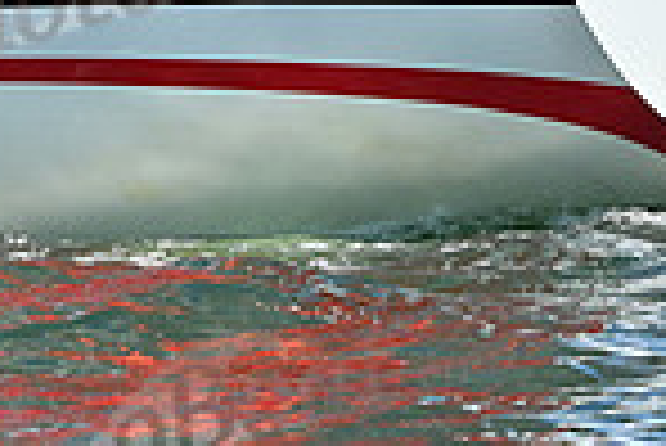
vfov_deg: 5.0
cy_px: -209
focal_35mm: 274
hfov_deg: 7.4
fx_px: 5074
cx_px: -346
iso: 320
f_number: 5.6
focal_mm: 70
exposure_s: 1/1250
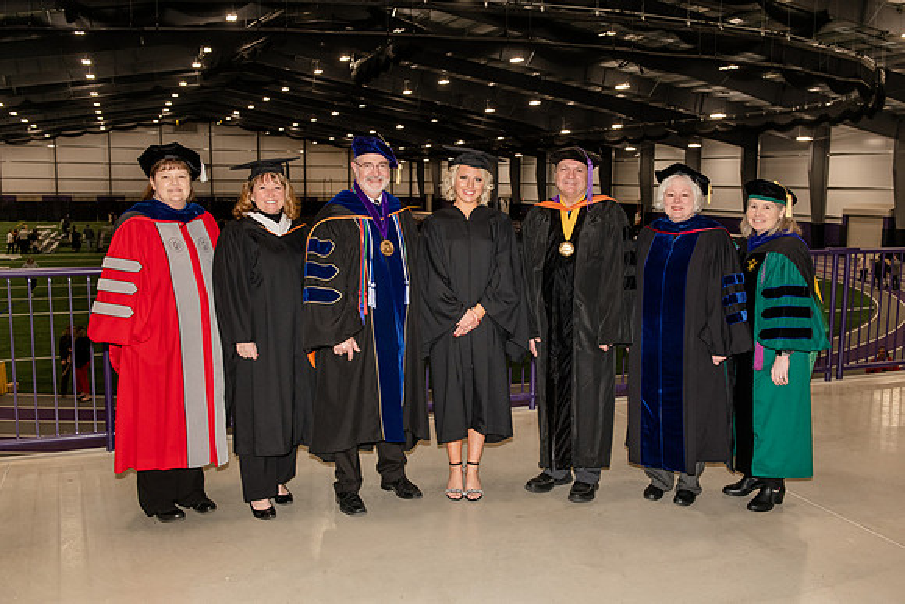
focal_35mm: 34
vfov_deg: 38.6
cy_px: 288
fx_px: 863
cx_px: 472
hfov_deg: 55.3
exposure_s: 1/160
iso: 800
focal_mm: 32
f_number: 5.6
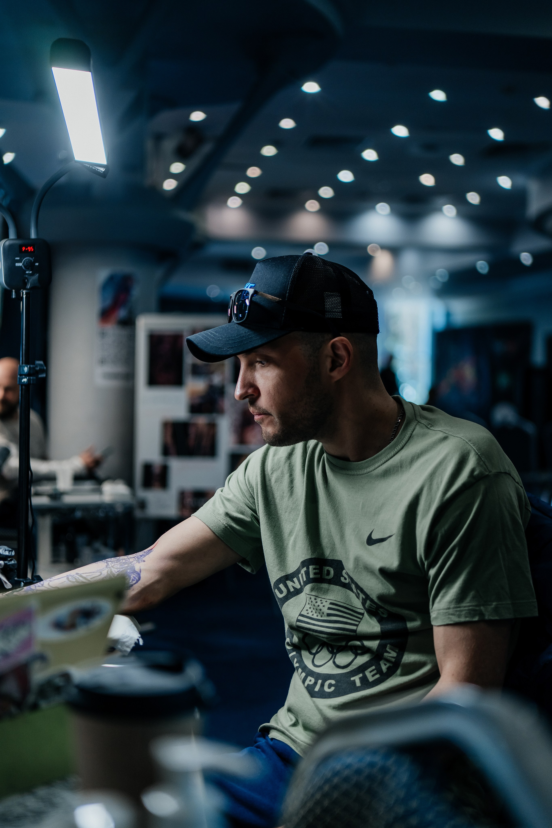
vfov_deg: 43.6
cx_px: 276
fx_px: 1035
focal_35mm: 45
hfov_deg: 29.9
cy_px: 414
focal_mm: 45
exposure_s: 1/250
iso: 250
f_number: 1.8
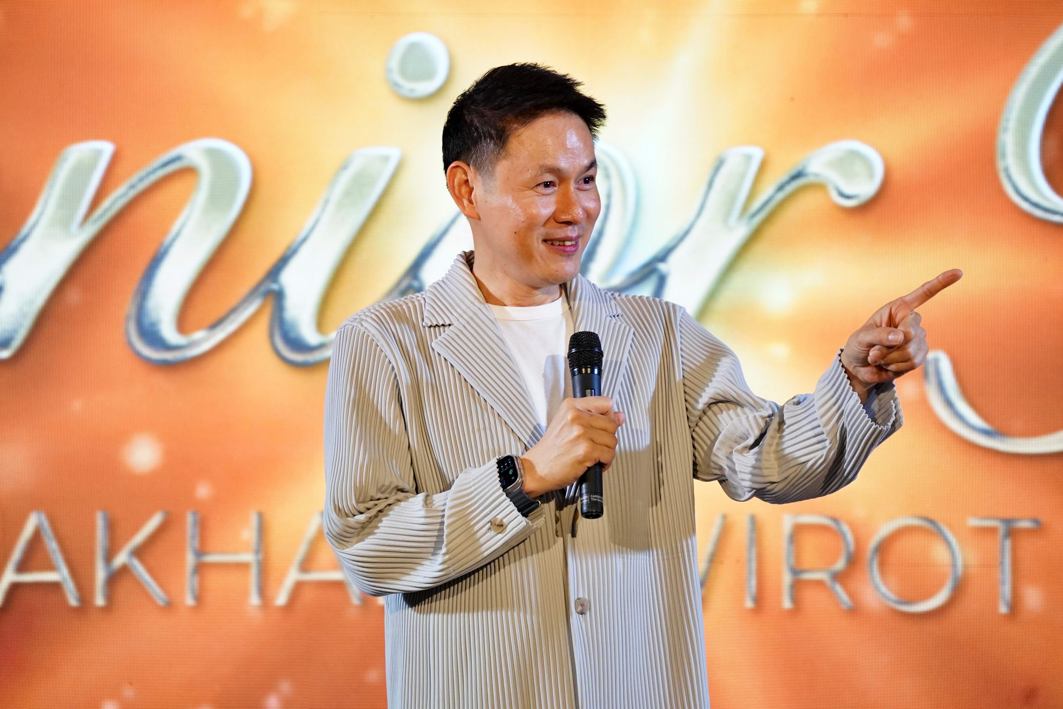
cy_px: 354
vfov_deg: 9.3
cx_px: 532
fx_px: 4341
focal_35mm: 147
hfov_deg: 14.0
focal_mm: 98
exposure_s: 1/100
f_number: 5.6
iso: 2000
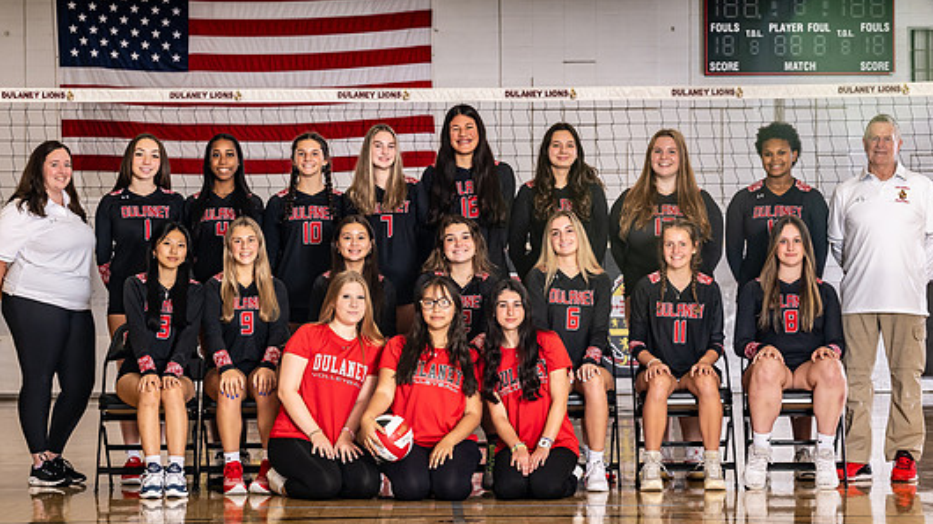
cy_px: 317
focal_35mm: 104
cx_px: 460
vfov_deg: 11.6
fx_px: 2573
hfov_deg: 20.6
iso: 800
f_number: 6.3
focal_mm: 70
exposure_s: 1/250
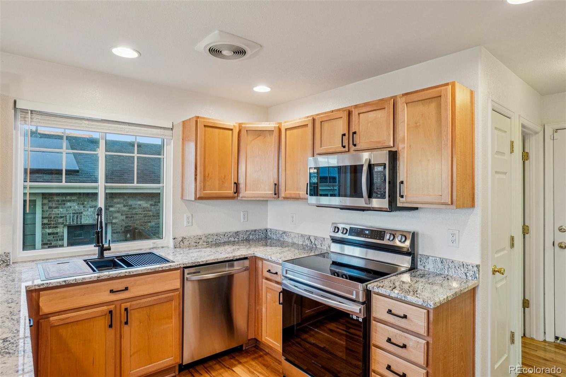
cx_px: 283
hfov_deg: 90.0
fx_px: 283
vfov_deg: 67.4
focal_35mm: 18
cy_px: 188
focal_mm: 12
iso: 400
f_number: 8
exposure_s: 1/13
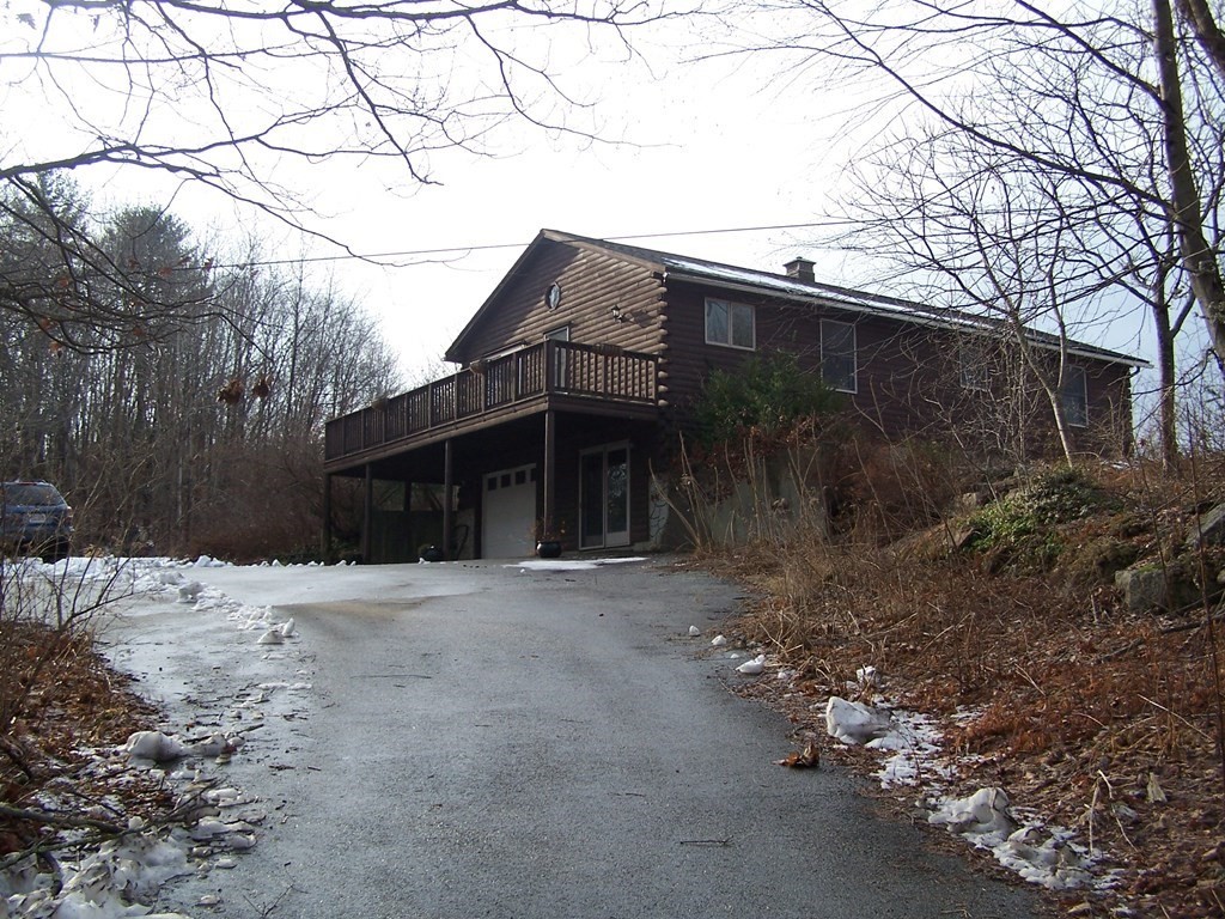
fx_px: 1345
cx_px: 612
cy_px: 460
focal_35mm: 38
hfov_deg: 49.0
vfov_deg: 37.7
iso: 80
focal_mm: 6.3
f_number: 2.8
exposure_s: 1/500
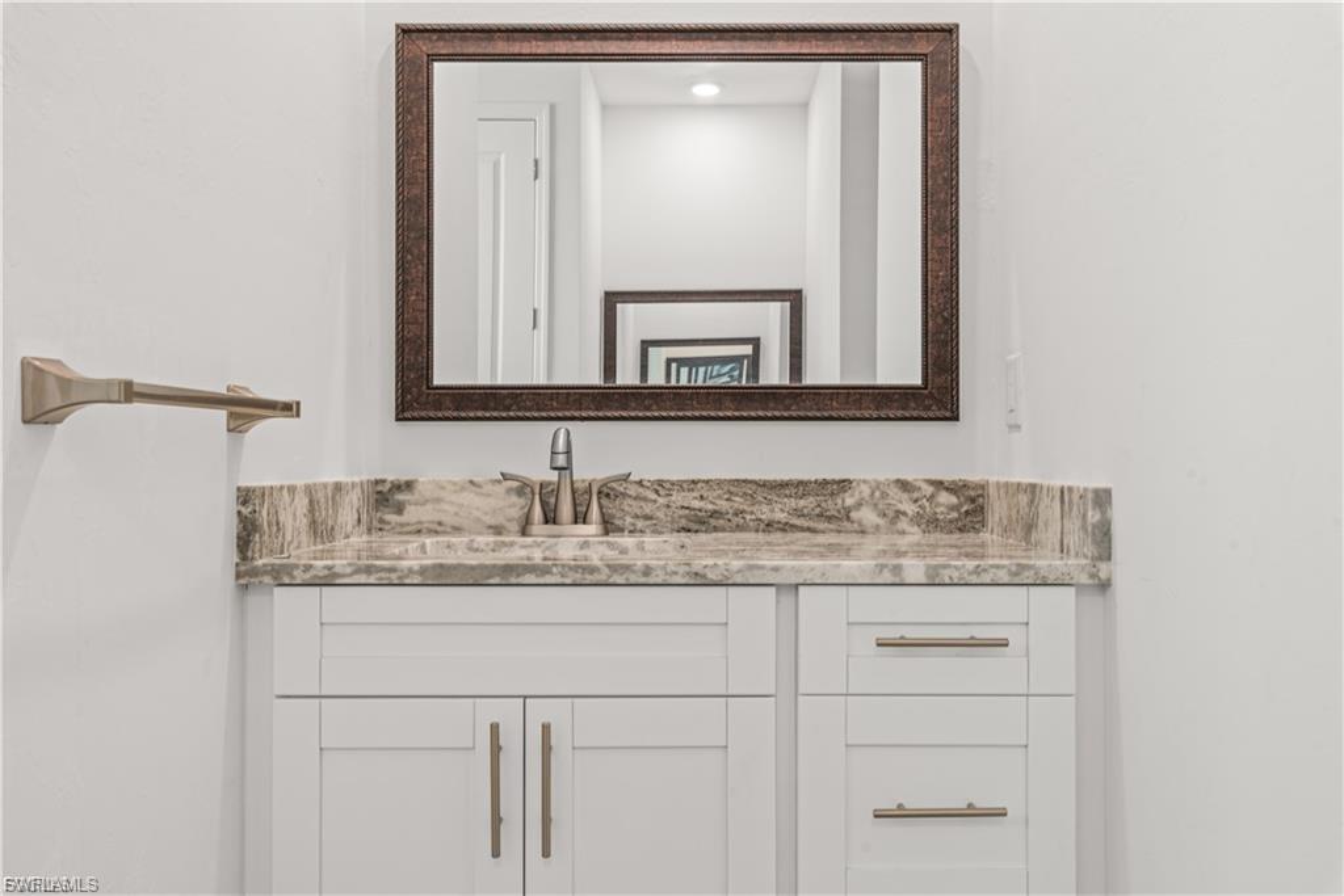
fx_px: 1120
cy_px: 448
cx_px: 672
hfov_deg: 61.9
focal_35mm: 30
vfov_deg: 43.6
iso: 100
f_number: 9
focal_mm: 30
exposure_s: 1
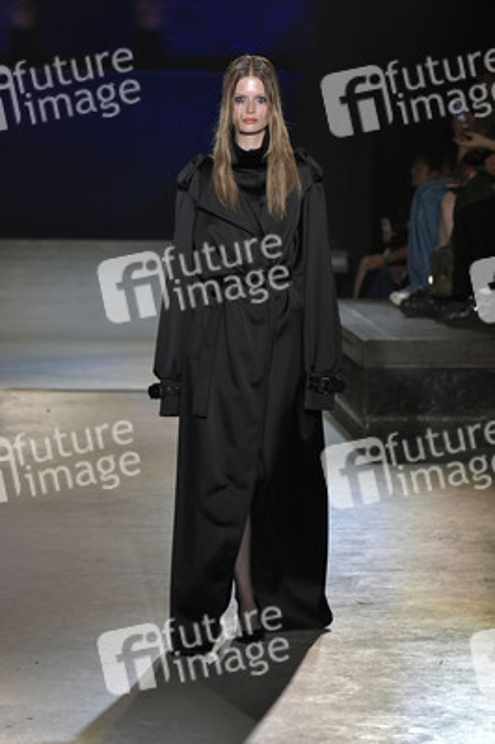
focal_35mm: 240
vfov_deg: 8.6
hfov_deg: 5.7
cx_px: 248
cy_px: 372
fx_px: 4958
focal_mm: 200
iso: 2500
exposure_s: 1/400
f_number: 7.1
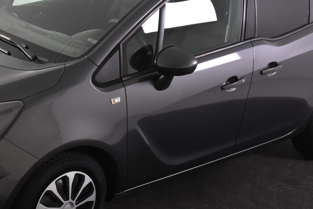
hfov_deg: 26.1
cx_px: 94
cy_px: 70
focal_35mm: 77
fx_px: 669
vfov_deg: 17.7
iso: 1600
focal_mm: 24
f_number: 4.5
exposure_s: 1/80
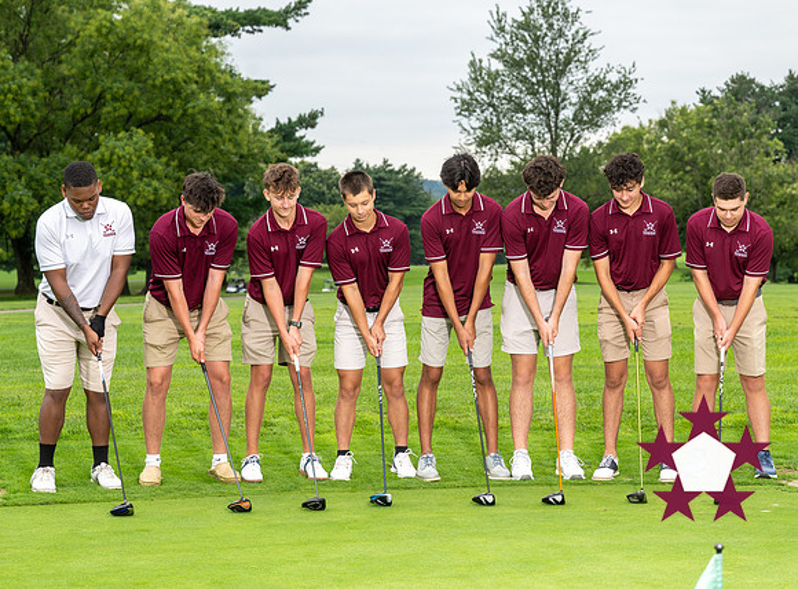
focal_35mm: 92
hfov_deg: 21.5
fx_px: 2106
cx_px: 427
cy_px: 278
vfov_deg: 15.9
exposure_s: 1/100
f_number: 5.6
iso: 125
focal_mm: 76
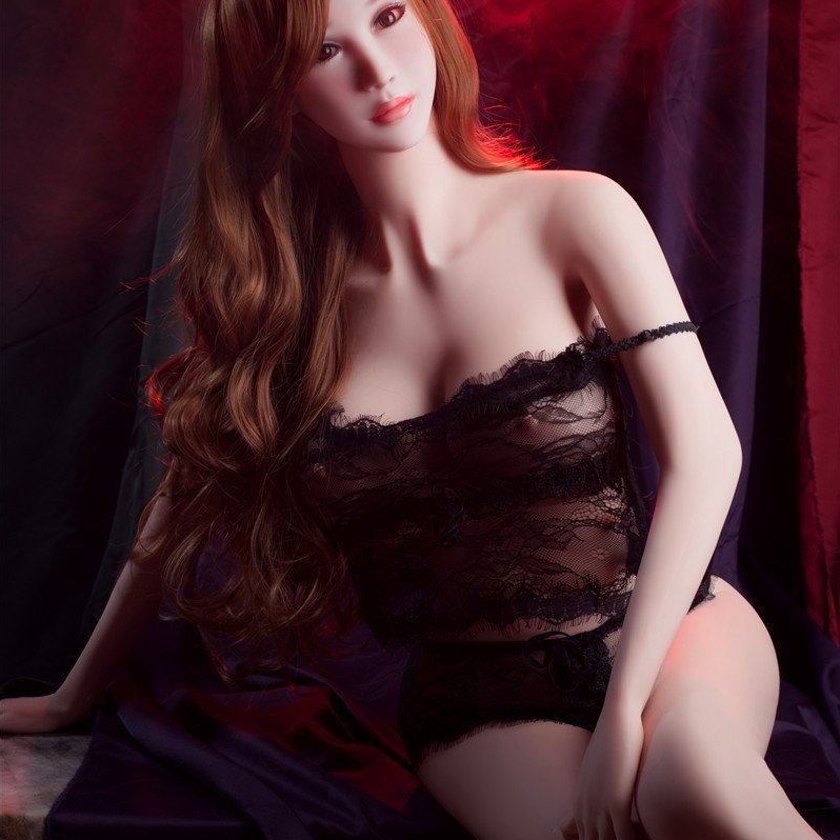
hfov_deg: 26.9
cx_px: 420
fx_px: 1757
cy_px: 422
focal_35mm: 64
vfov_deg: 26.9
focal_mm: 50
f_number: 8
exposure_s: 1/160
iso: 100
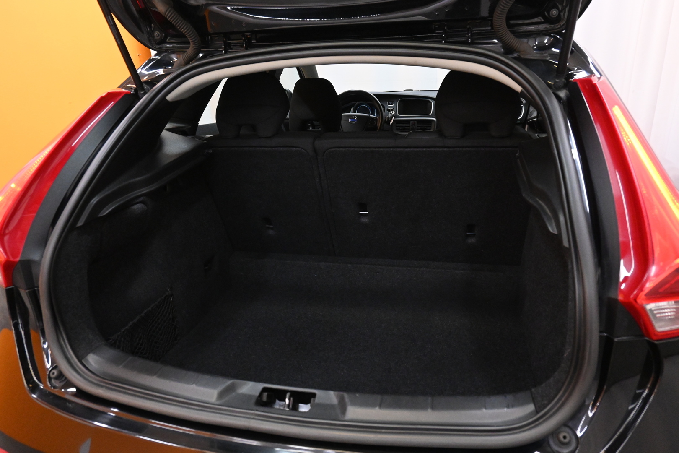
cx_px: 340
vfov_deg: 47.9
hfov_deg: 67.4
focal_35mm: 27
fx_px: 509
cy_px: 226
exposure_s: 1/125
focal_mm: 18
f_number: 5
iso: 4000
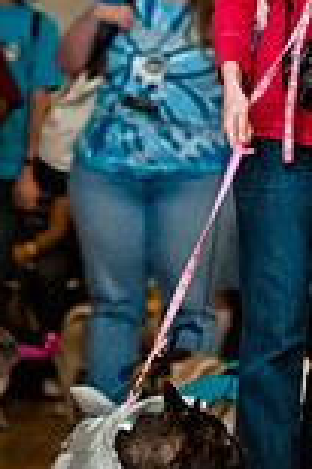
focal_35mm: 348
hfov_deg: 3.9
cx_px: 329
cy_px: 88
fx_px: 4534
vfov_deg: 5.9
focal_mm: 80
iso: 200
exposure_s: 1/200
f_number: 2.8
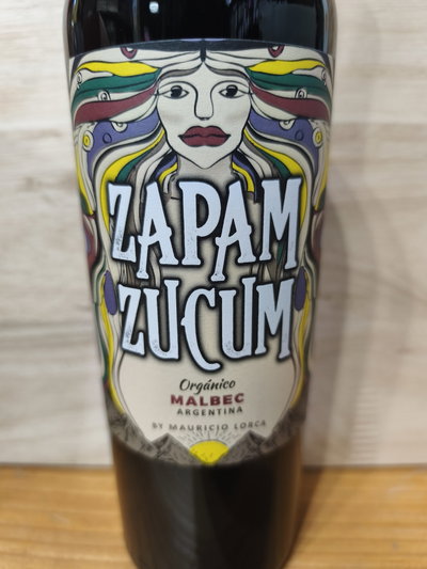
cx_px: 214
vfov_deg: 73.9
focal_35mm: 23
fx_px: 378
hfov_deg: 58.9
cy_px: 284
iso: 800
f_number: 1.65
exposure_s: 1/50
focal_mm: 6.14
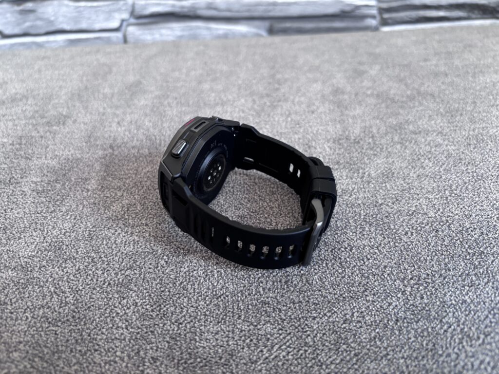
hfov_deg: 67.3
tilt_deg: -37.8
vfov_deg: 53.1
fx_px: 375
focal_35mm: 26
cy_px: 187
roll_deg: +3.2
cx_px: 250
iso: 250
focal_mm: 5.96
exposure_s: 1/60
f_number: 1.6
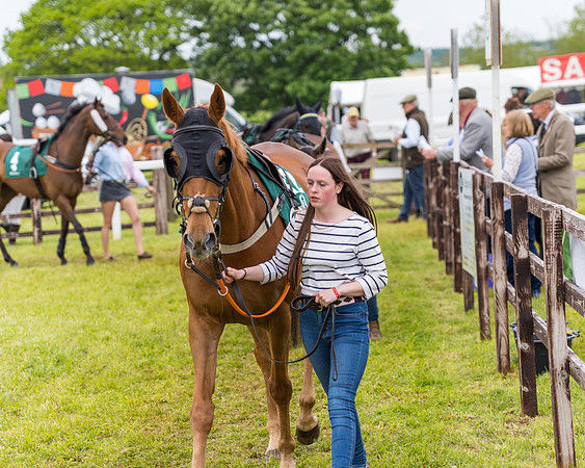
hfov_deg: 16.0
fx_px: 2082
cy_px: 236
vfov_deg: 12.8
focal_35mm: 120
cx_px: 336
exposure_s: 1/125
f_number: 4
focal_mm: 105
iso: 50
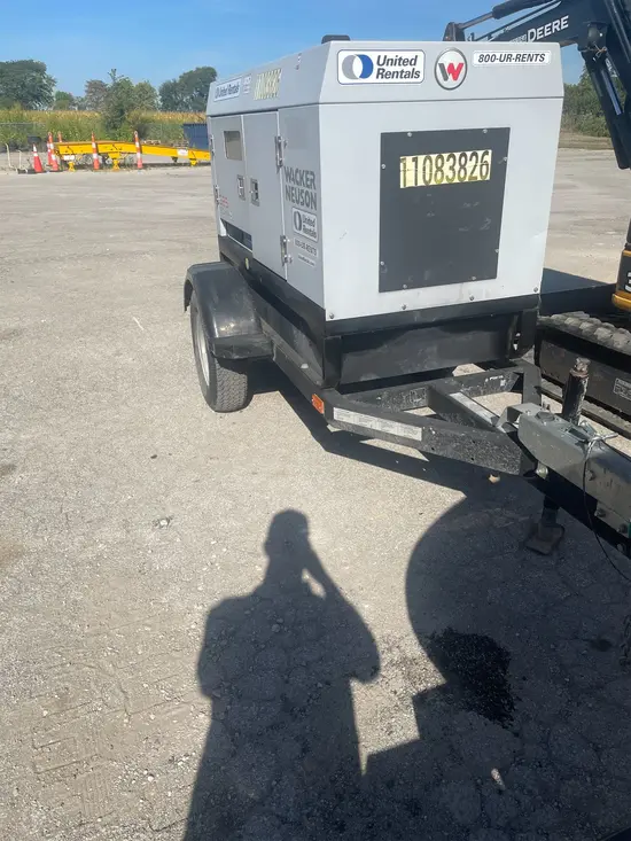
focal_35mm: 26
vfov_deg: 67.3
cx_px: 316
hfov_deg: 53.1
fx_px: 632
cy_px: 420
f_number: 1.6
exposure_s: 1/5051
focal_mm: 4.2
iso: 32
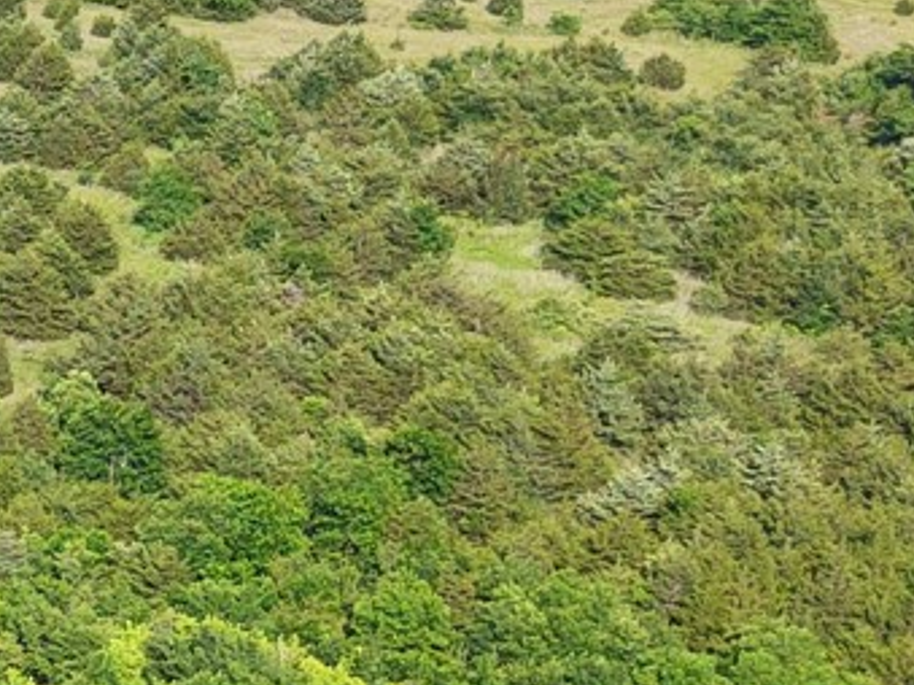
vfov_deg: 10.1
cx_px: -1575
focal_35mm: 145
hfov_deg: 10.7
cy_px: 769
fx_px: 3827
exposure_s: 1/2500
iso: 180
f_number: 1.8
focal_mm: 8.67
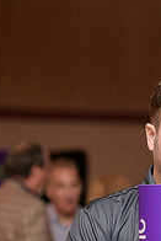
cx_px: 272
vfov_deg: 5.1
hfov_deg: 3.4
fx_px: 2698
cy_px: 206
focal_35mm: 403
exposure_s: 1/250
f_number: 3.5
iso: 2000
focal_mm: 130
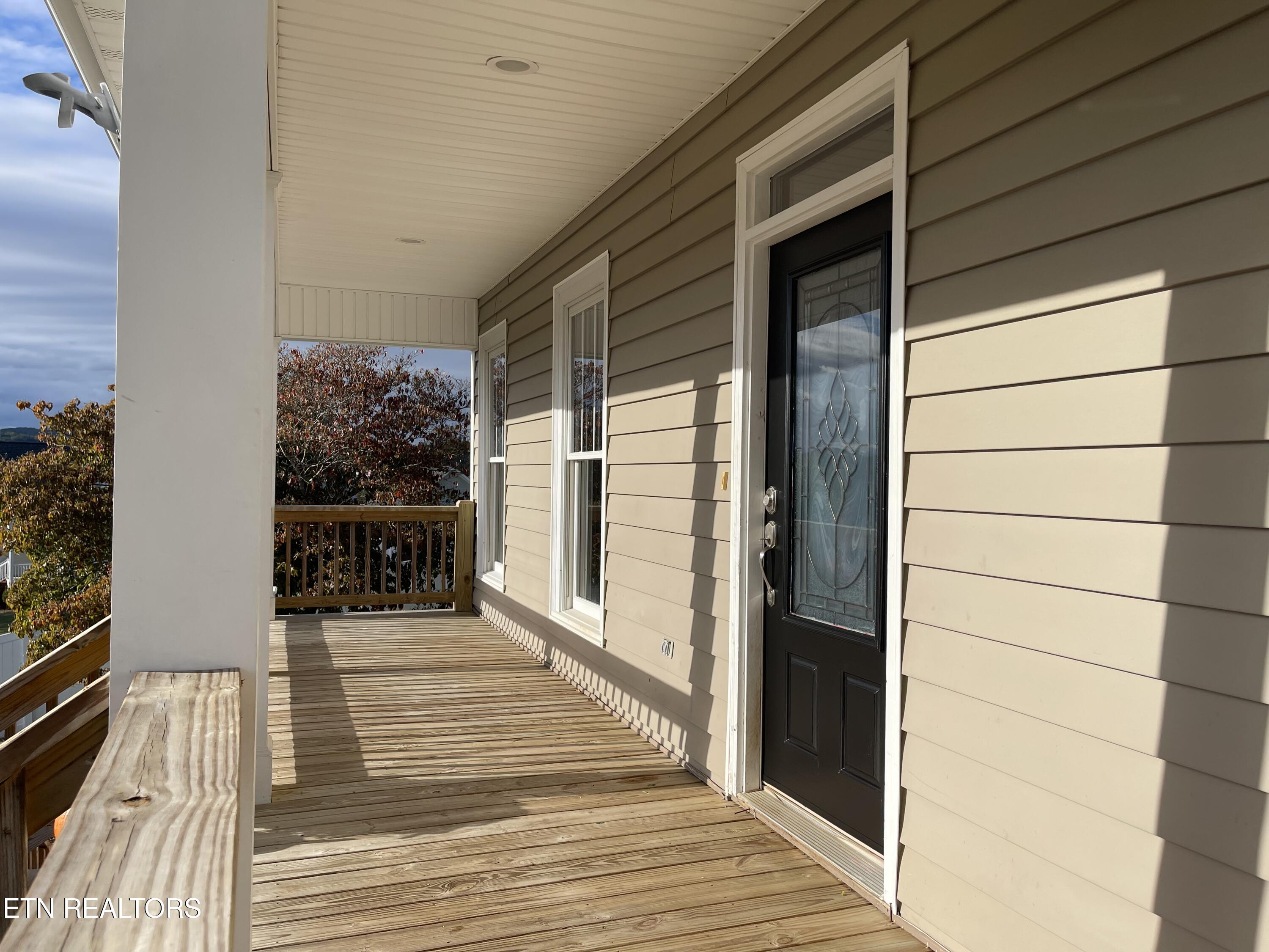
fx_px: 916
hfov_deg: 69.4
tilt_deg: +0.0
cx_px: 634
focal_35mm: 25
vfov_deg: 54.9
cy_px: 476
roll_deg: -0.4
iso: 32
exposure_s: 1/5376
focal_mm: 5.1
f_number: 1.6
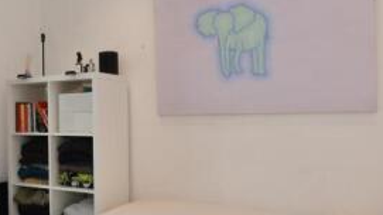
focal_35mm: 38
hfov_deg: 50.5
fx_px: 386
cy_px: 118
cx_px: 94
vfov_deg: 31.1
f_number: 8
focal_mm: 10
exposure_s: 1/8
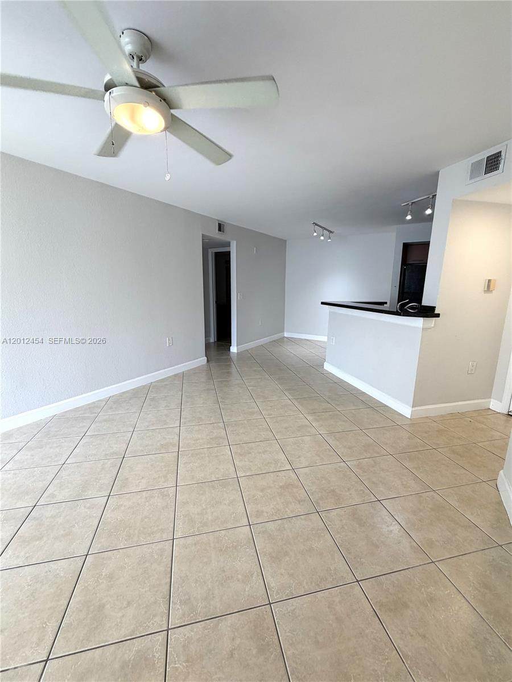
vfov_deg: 102.1
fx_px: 276
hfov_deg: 85.7
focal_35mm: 14
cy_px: 341
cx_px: 256
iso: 100
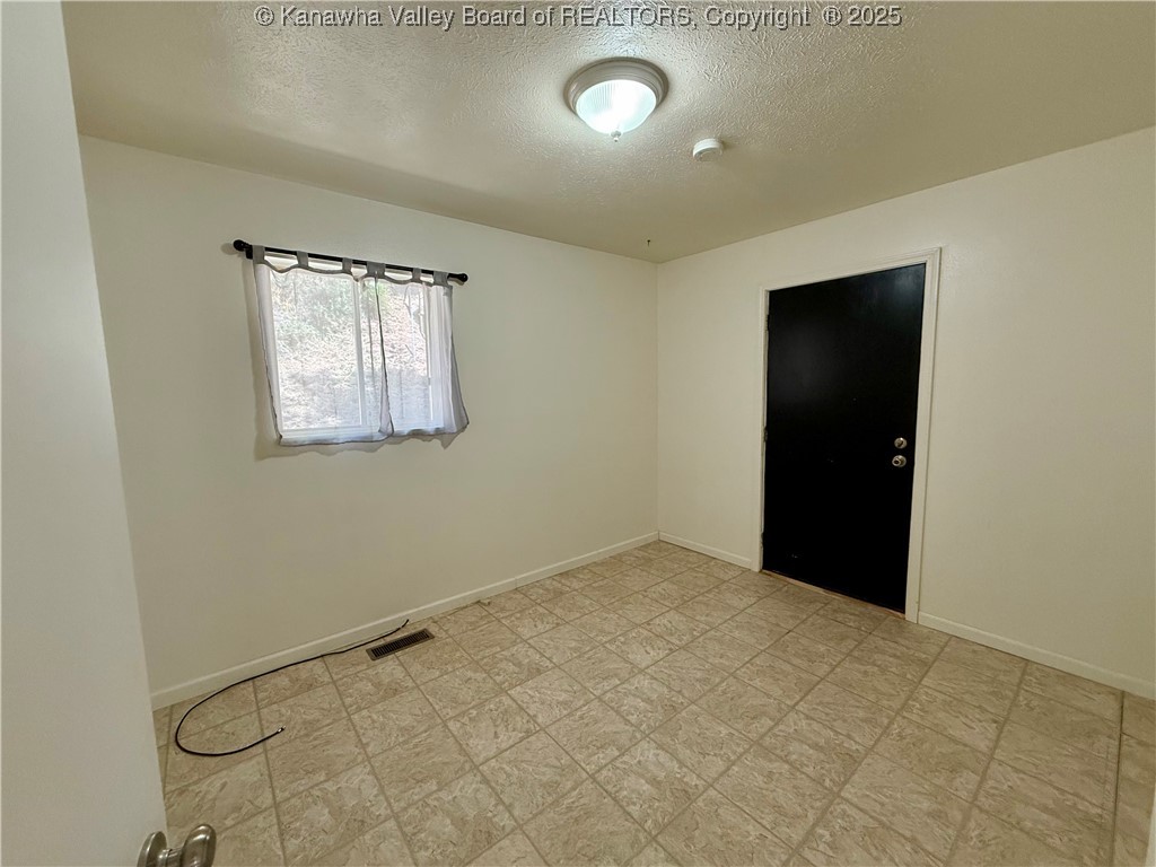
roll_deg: +1.0
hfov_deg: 102.1
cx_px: 578
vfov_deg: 85.7
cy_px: 434
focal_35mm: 14
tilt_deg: -5.6
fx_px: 468
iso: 320
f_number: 2.2
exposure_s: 1/120
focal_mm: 2.22
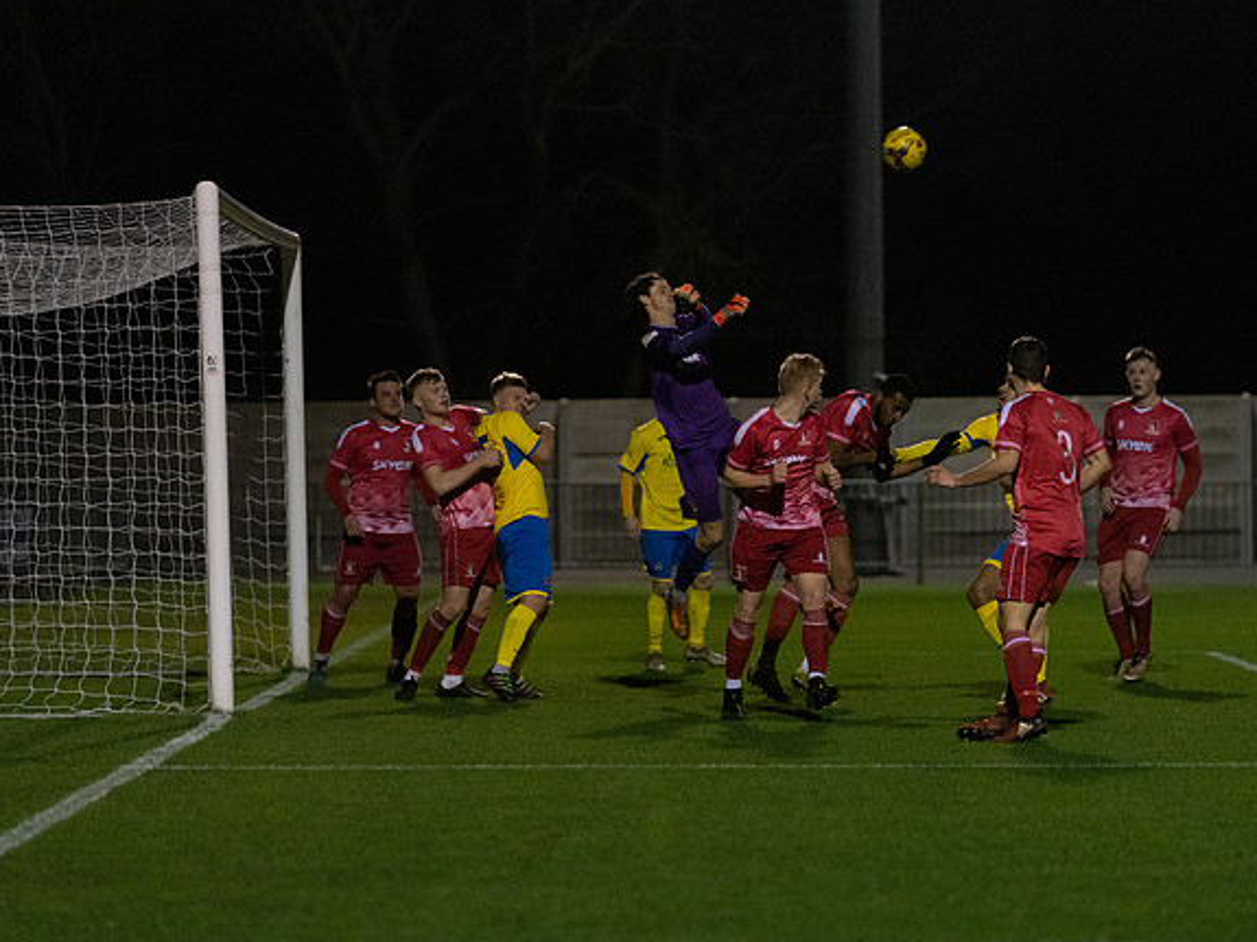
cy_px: 430
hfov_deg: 9.9
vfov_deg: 7.4
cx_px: 735
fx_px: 7261
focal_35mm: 200
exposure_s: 1/1000
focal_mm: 161
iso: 5000
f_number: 2.8
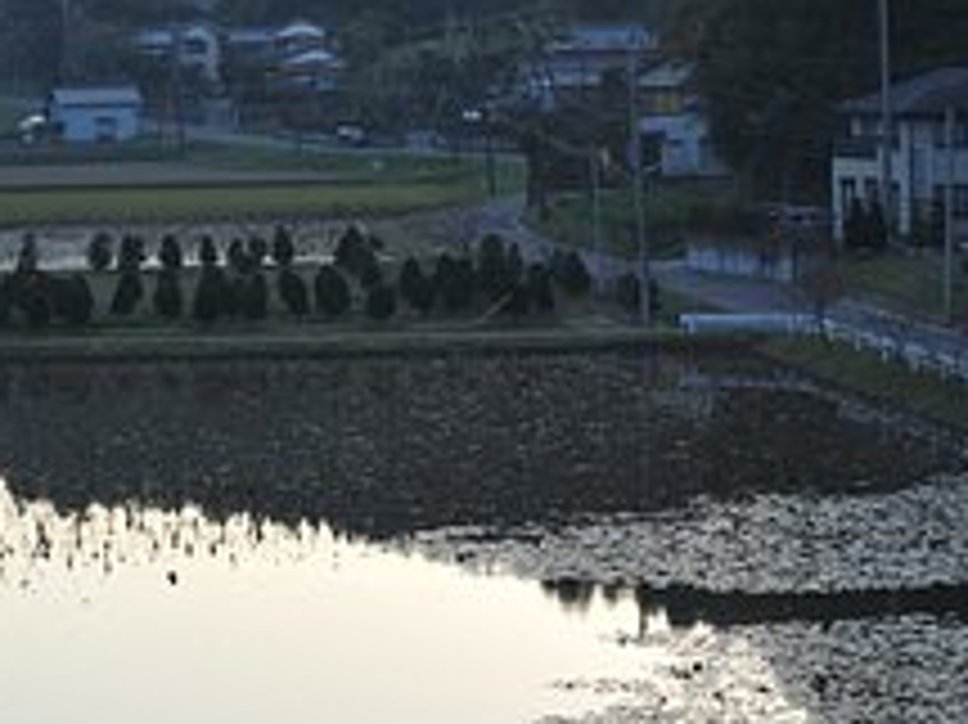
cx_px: 194
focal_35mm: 142
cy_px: 146
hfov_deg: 13.8
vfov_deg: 10.4
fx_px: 3969
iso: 400
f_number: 8
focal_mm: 62
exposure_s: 1/250
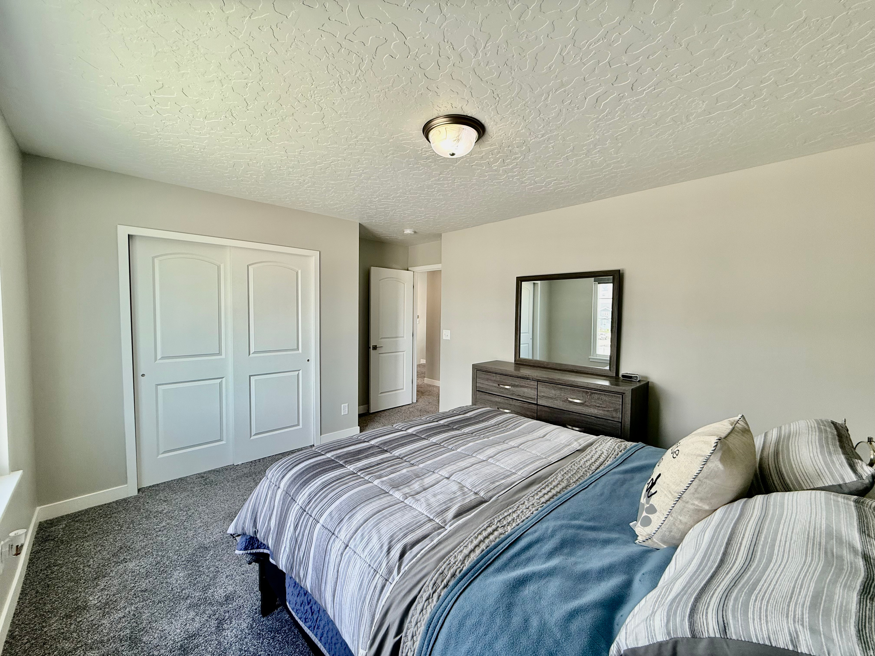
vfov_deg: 85.7
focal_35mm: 14
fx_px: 354
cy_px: 328
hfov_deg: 102.1
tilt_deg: -4.2
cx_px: 438
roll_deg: +0.2
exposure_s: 1/120
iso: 80
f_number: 2.2
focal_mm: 2.22
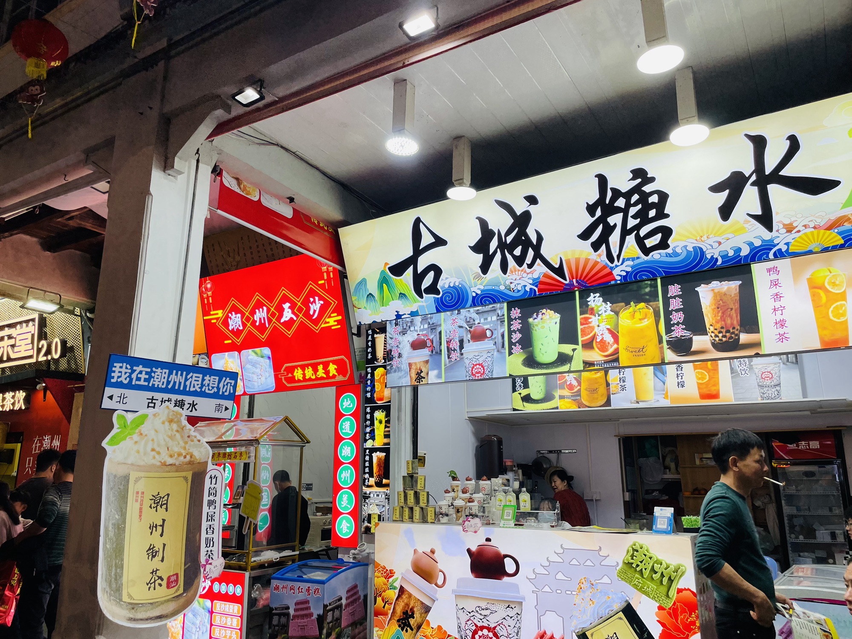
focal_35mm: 26
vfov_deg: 53.1
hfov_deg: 67.3
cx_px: 426
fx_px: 640
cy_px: 320
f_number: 1.6
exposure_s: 1/109
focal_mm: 4.2
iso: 32
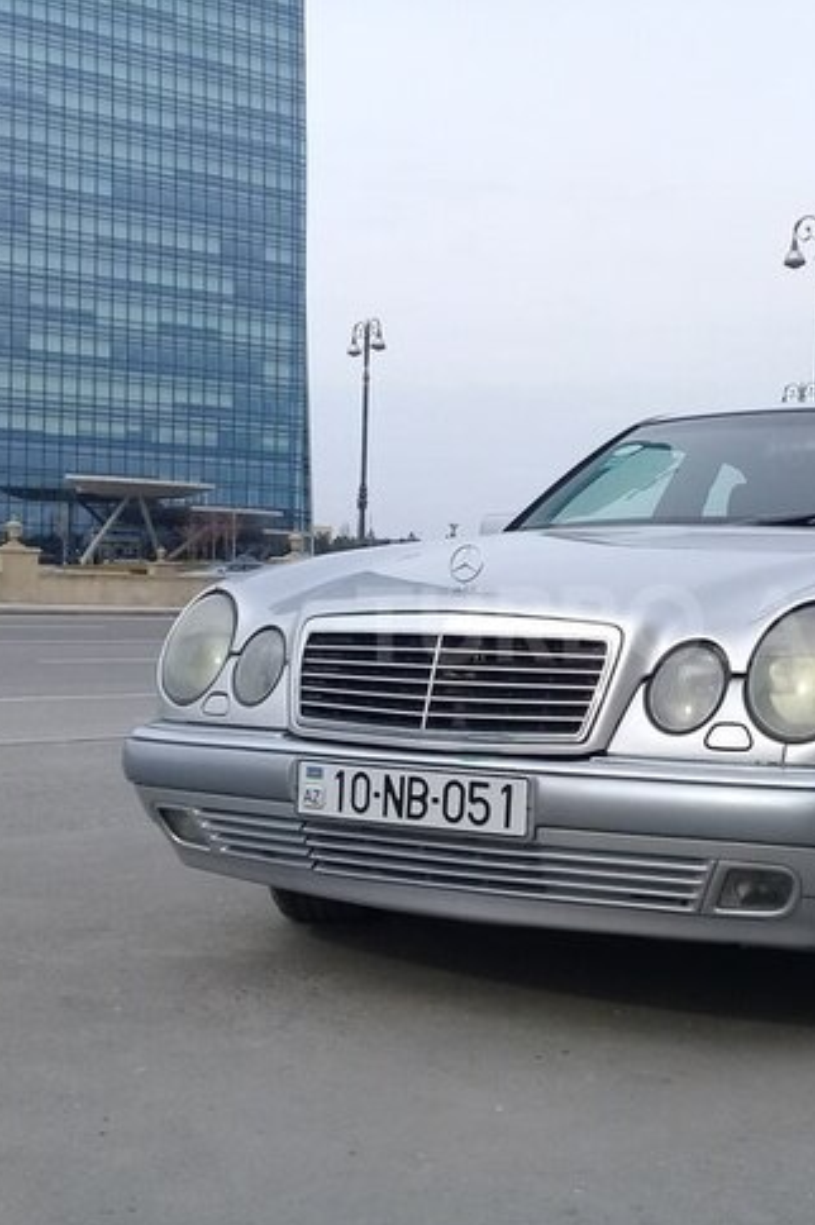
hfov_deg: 30.0
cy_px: 624
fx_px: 1496
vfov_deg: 44.5
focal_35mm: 44
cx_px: 615
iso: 50
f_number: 2.2
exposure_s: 1/747
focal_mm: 3.3
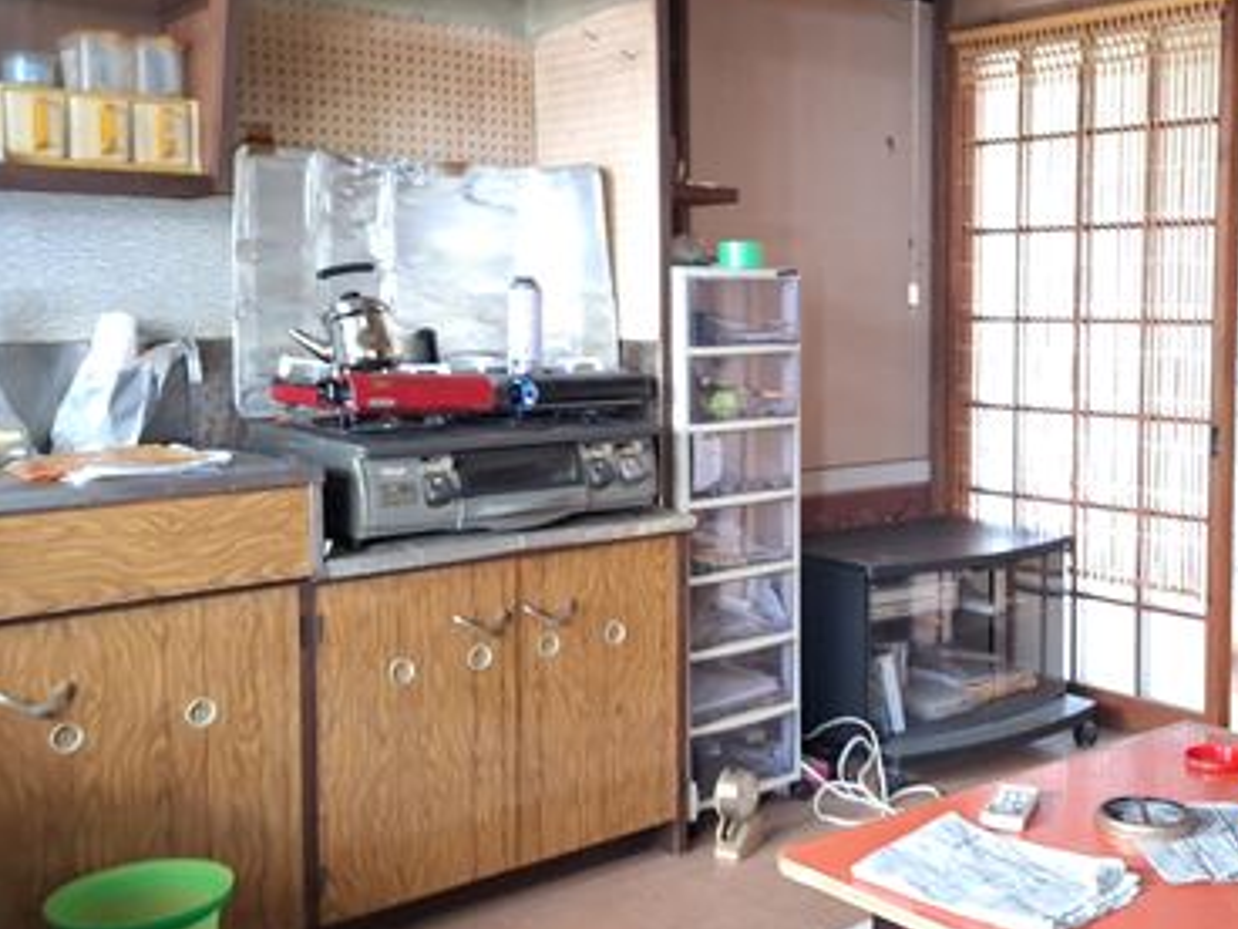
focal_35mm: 40
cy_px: 454
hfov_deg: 45.9
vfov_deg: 36.0
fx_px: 1431
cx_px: 854
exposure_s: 1/17
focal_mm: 5.54
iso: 800
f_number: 1.8
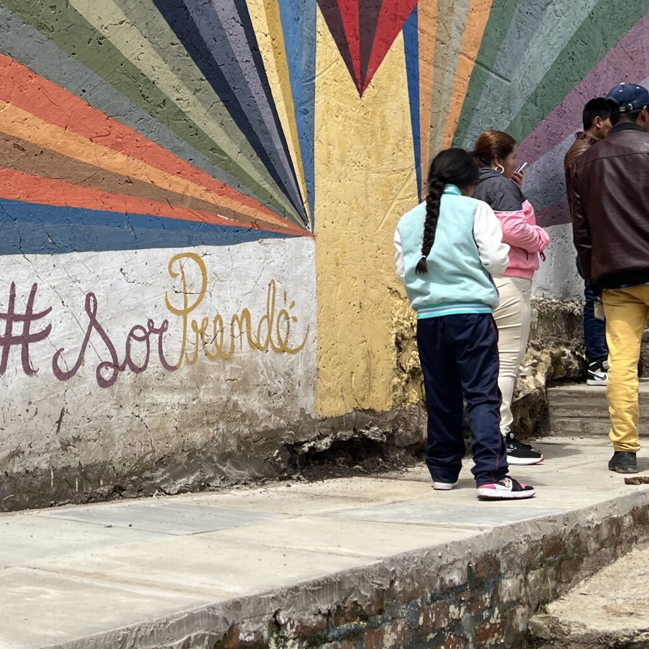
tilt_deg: +9.9
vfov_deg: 29.0
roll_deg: +0.8
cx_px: 182
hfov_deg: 29.2
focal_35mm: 58
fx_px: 1230
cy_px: 145
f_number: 1.5
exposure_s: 1/5076
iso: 50
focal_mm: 5.7
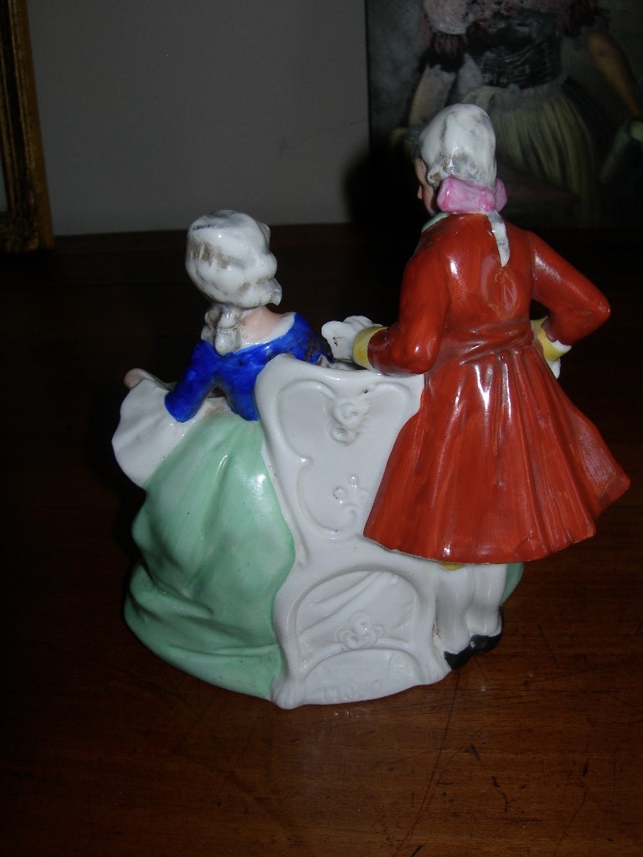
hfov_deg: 37.7
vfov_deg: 49.0
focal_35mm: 38
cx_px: 322
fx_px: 941
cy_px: 428
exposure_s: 1/60.1
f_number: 4.8
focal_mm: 7.8
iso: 50
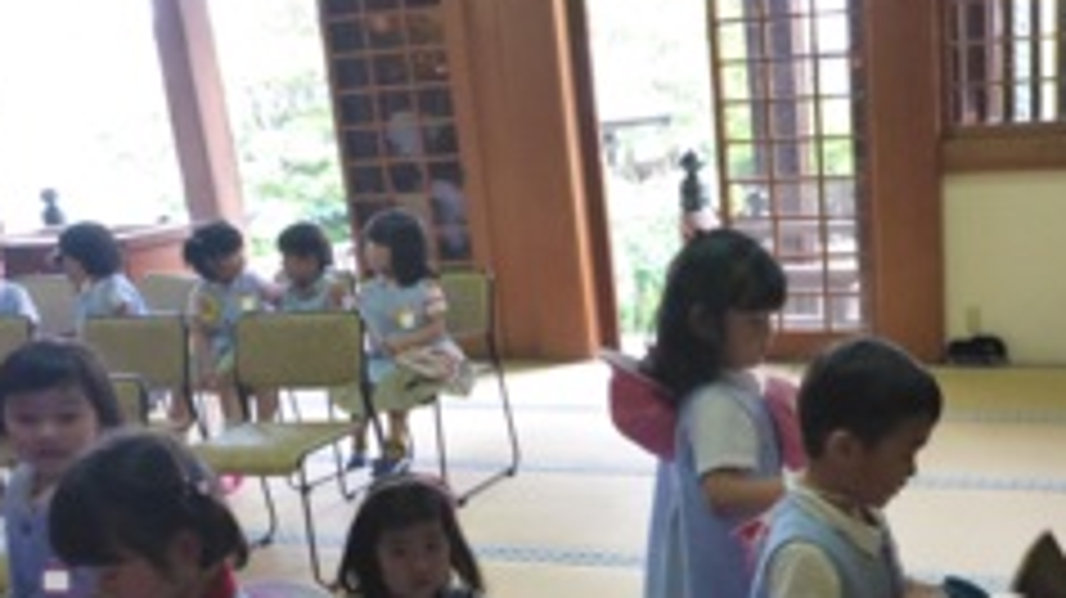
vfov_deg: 26.0
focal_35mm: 45
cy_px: 486
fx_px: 1271
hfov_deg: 44.4
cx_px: 760
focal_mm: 4.9
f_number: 3.3
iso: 1250
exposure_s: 1/50
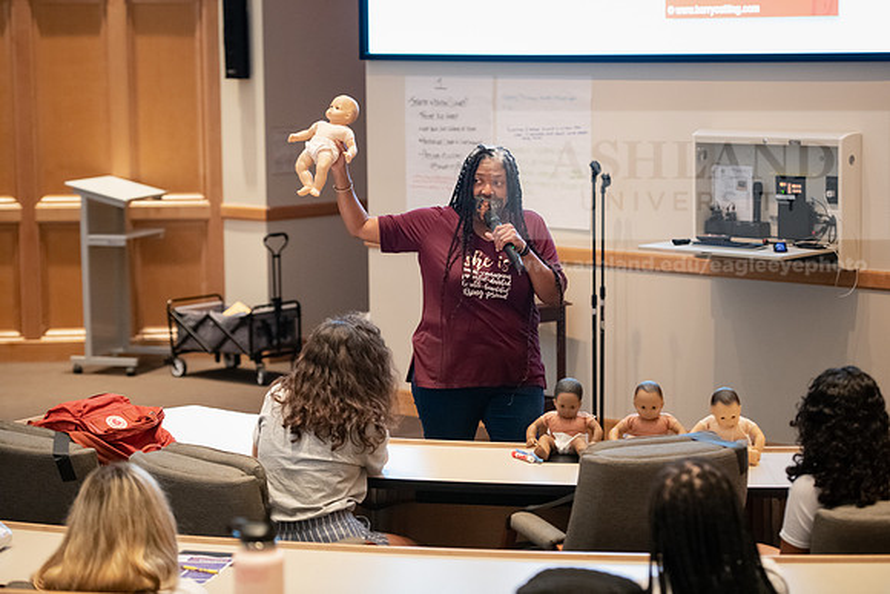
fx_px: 2275
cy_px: 297
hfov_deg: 22.1
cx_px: 445
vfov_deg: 14.9
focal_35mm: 92
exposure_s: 1/125
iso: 5000
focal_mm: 92
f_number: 3.2
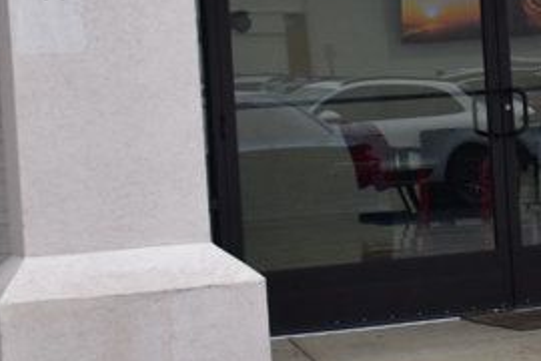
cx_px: 705
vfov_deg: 8.3
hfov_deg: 12.1
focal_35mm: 165
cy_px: 106
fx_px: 2478
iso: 400
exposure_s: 1/160
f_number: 9
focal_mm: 29
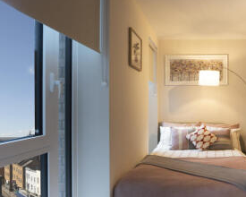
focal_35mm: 27
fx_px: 196
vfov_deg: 53.1
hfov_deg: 57.9
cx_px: 206
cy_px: 111
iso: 3200
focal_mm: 16.6
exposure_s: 1/125
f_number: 7.1
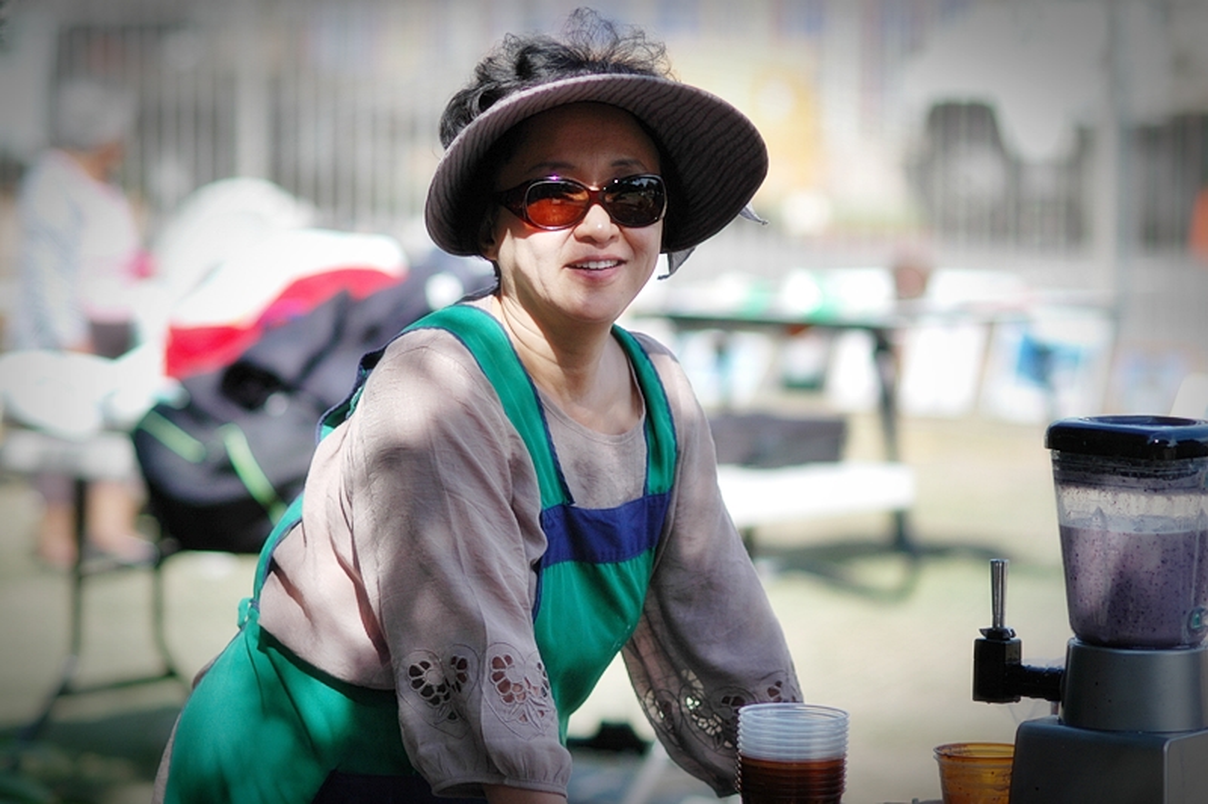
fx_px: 4275
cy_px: 402
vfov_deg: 10.7
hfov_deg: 16.1
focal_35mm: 128
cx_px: 604
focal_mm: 85
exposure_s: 1/4000
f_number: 2.2
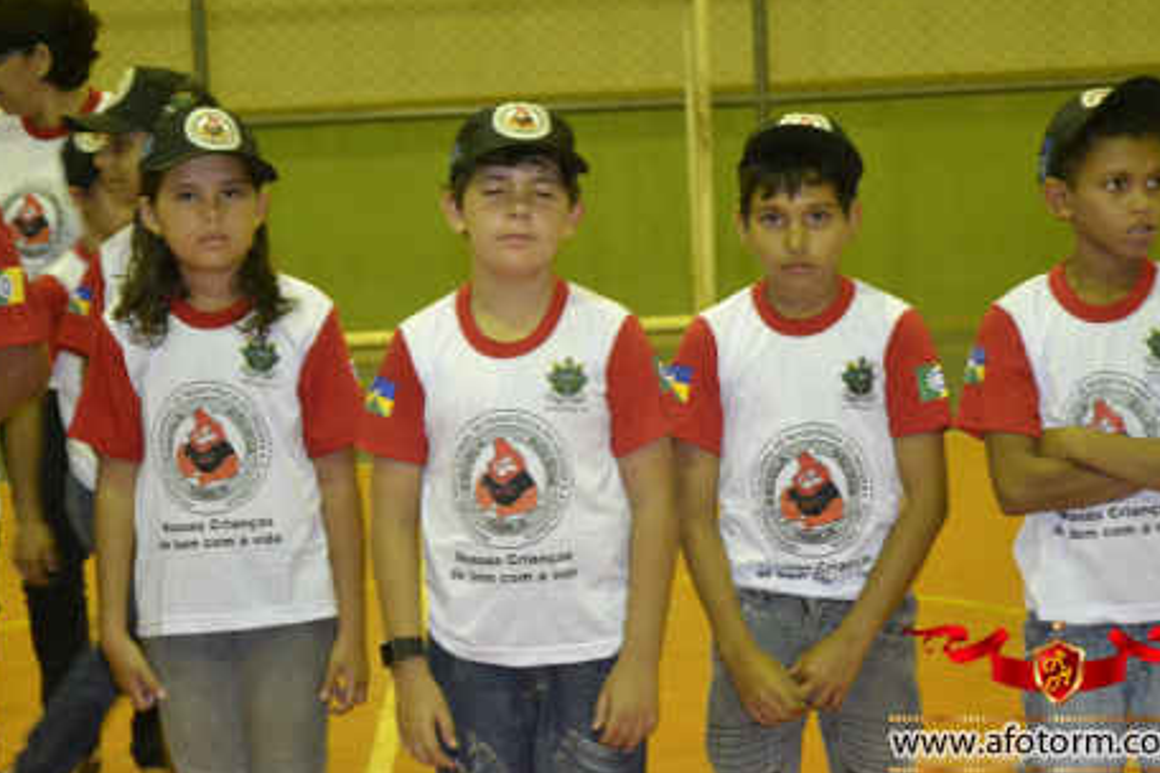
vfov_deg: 13.4
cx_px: 623
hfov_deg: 20.0
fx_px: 3286
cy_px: 373
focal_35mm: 102
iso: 2800
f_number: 5
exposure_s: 1/60
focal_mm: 62
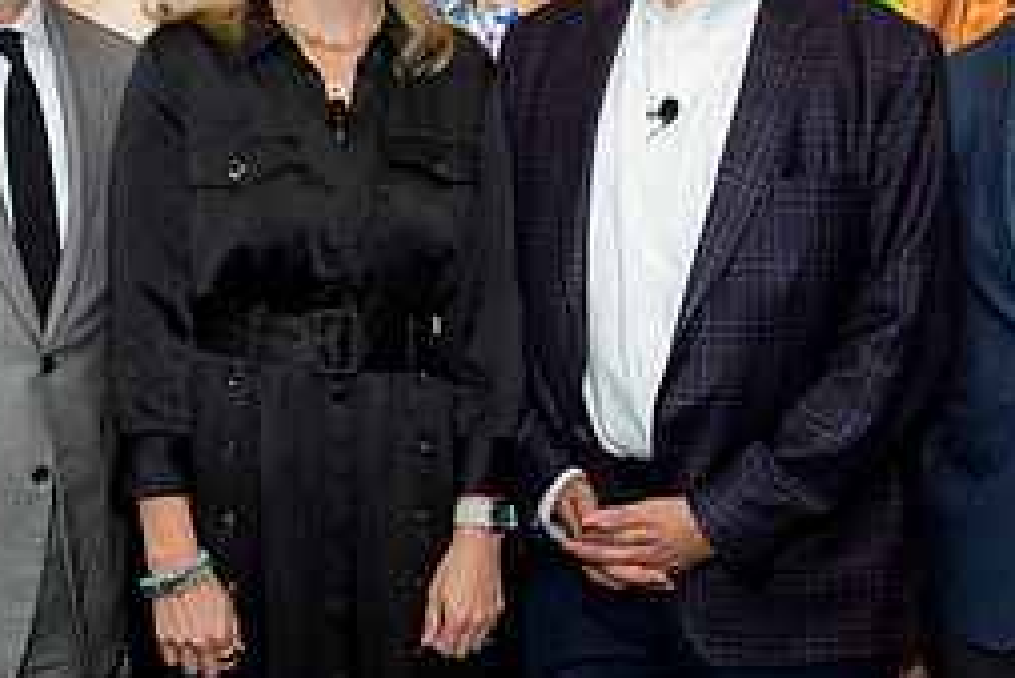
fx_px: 2059
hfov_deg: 27.6
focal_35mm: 73
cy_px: 220
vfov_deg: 18.6
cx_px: 397
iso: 800
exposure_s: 1/125
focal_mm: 29
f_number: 5
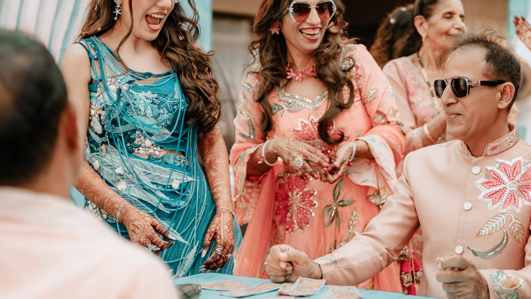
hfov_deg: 31.9
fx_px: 929
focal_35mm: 66
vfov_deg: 18.3
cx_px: 288
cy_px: 157
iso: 160
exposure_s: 1/1000
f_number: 1.4
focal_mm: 35
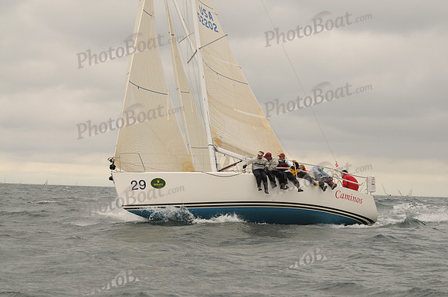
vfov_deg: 13.0
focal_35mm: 105
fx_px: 1305
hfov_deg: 19.5
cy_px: 148
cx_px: 224
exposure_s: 1/1000
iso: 200
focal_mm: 70
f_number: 4
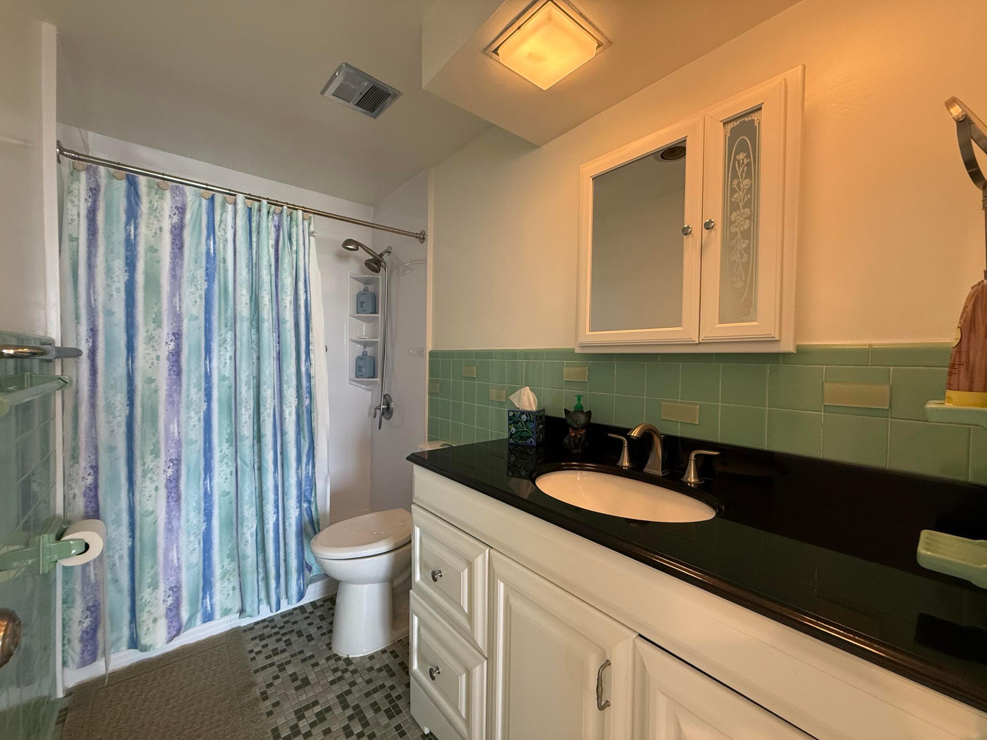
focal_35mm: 14
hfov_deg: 102.1
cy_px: 370
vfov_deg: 85.7
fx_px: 399
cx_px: 494
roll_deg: -1.3
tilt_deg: -1.0
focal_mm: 2.22
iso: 250
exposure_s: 1/60
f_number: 2.2
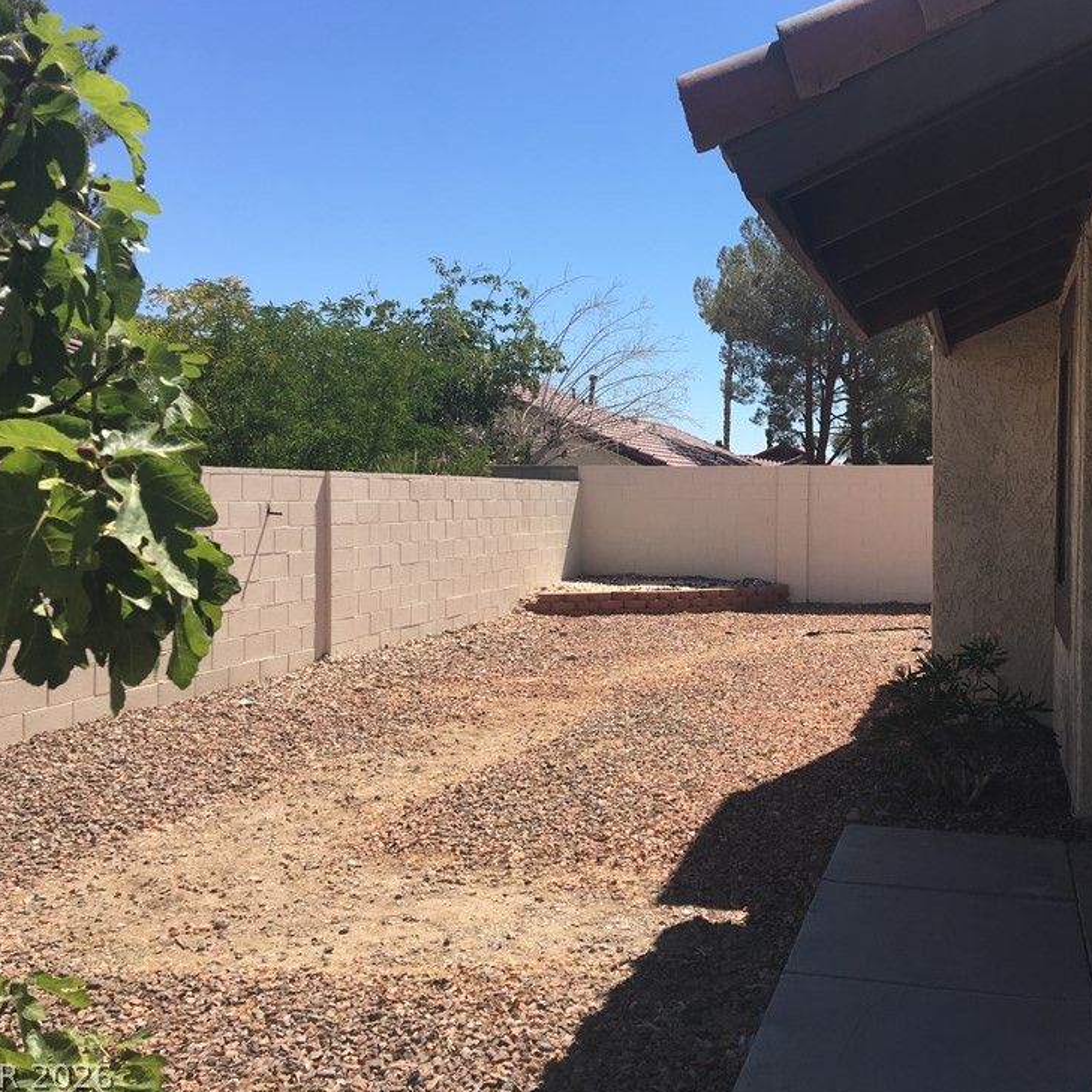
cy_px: 526
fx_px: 1285
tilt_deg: -1.4
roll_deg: -0.1
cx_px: 716
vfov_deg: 46.0
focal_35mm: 36
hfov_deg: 45.4
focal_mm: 4.15
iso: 25
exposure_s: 1/1399
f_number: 2.2
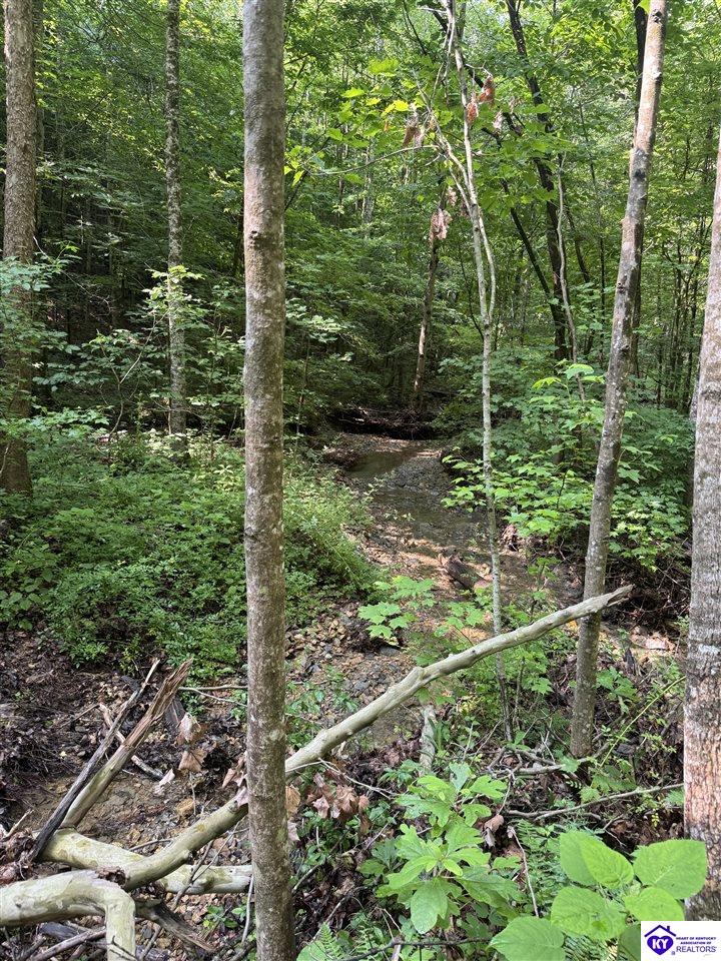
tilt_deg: -13.6
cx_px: 360
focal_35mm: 24
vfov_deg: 71.6
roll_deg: -4.8
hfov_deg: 56.8
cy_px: 480
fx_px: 667
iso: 160
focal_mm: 6.76
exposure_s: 1/121
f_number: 1.78
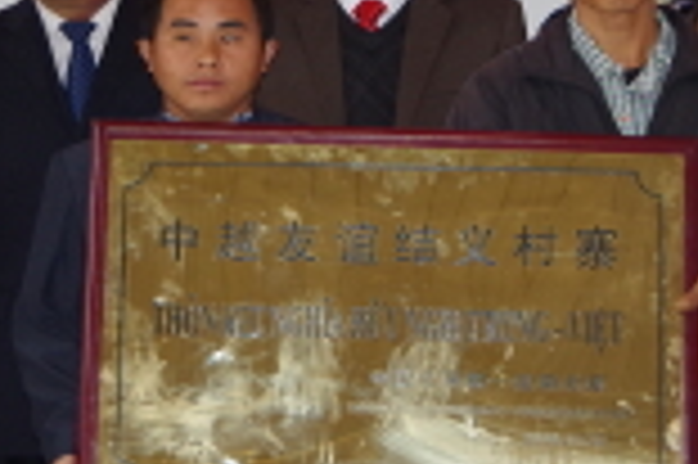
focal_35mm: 163
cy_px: -68
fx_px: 3157
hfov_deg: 12.6
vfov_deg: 8.3
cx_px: 329
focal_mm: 31
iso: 800
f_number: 4.5
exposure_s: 1/25
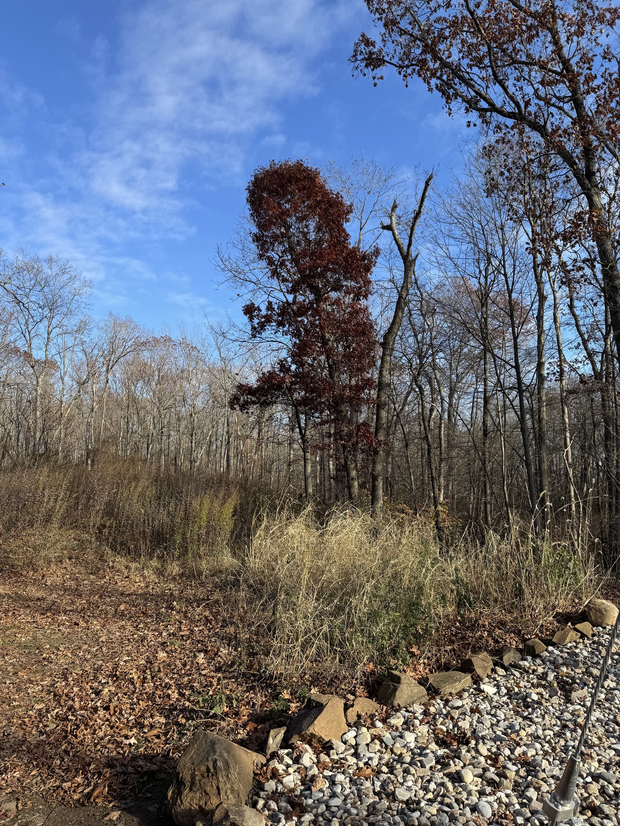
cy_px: 413
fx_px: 573
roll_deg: +1.7
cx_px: 310
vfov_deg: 71.6
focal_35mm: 24
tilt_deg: +6.4
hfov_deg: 56.8
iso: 80
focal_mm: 6.76
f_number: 1.78
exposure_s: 1/2174
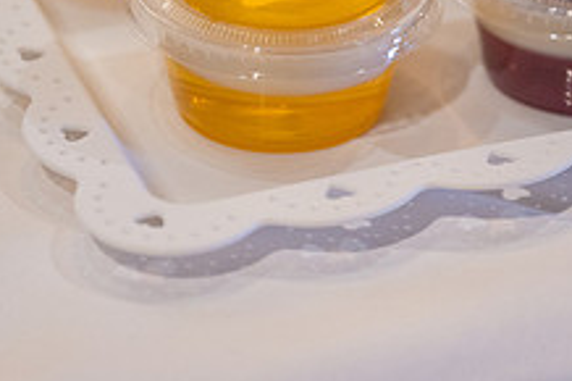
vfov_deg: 7.5
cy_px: -99
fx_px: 2874
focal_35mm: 181
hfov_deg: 11.3
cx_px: 467
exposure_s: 1/100
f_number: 2.8
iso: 800
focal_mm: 68
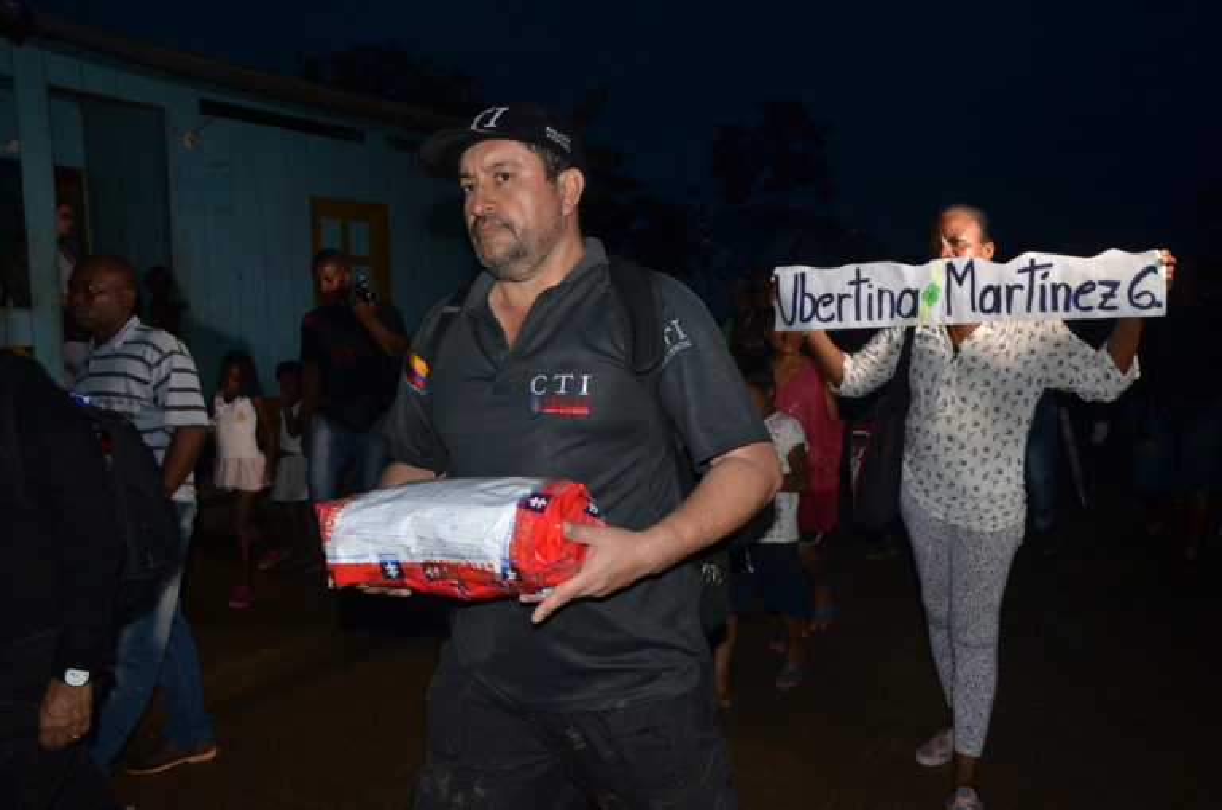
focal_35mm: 32
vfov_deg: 41.6
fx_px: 1067
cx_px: 611
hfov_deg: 59.6
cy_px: 405
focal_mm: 21
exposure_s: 1/60
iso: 800
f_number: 3.8
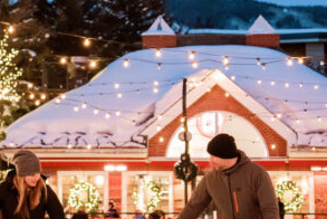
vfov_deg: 10.9
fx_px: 1146
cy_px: 70
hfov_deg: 16.1
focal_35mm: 126
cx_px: 67
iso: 2500
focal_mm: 35
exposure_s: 1/50
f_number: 2
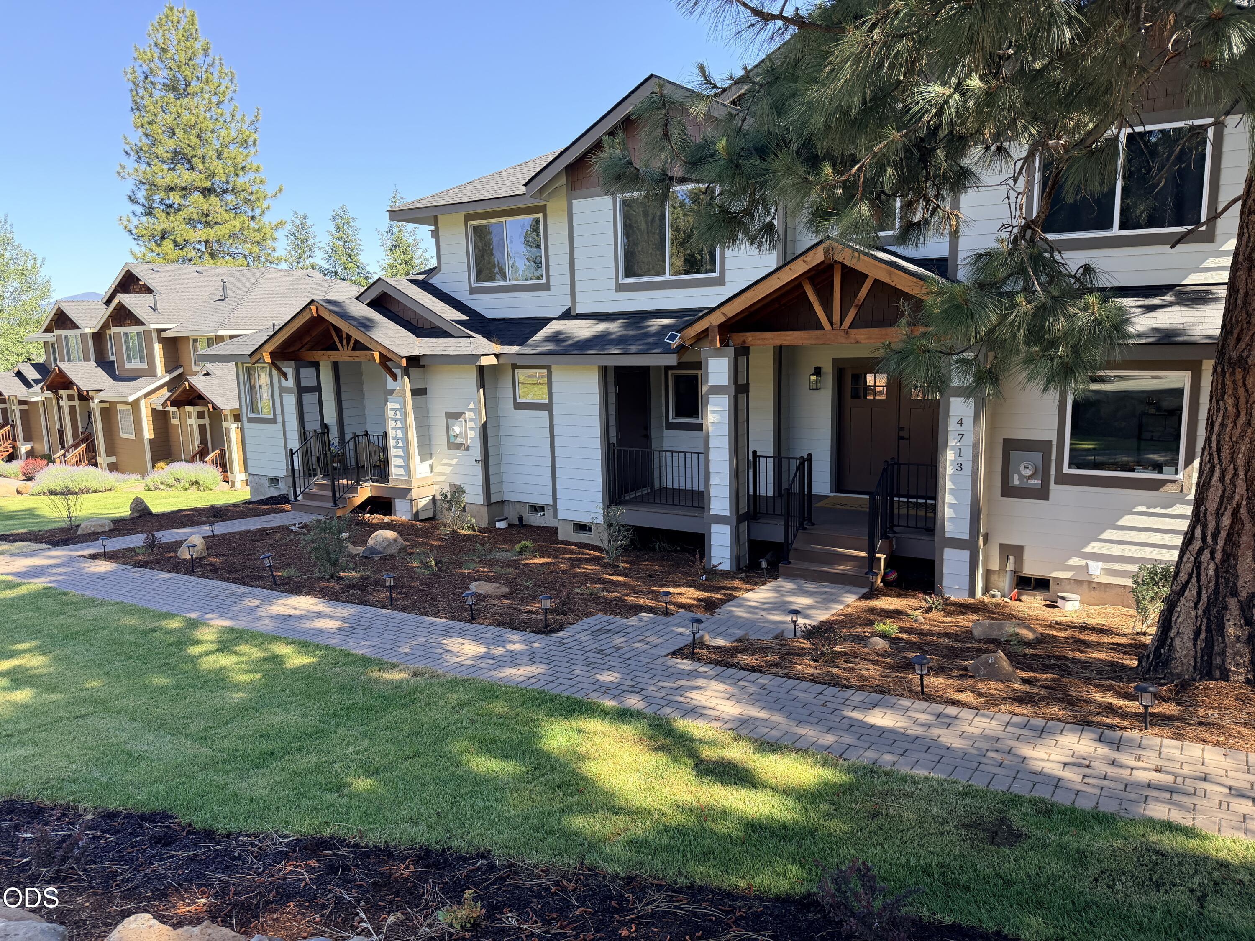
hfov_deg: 71.6
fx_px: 870
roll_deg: +4.0
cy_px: 470
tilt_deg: -9.3
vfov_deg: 56.8
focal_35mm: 24
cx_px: 628
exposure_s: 1/840
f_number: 1.78
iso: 100
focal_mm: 6.76
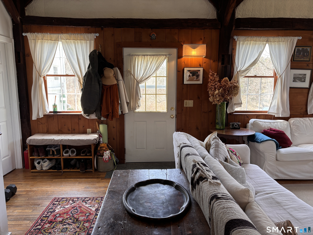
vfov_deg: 53.1
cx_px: 156
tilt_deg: -8.5
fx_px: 235
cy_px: 118
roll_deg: +0.0
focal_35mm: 26
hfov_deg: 67.3
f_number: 1.6
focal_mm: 5.96
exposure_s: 1/120
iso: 80
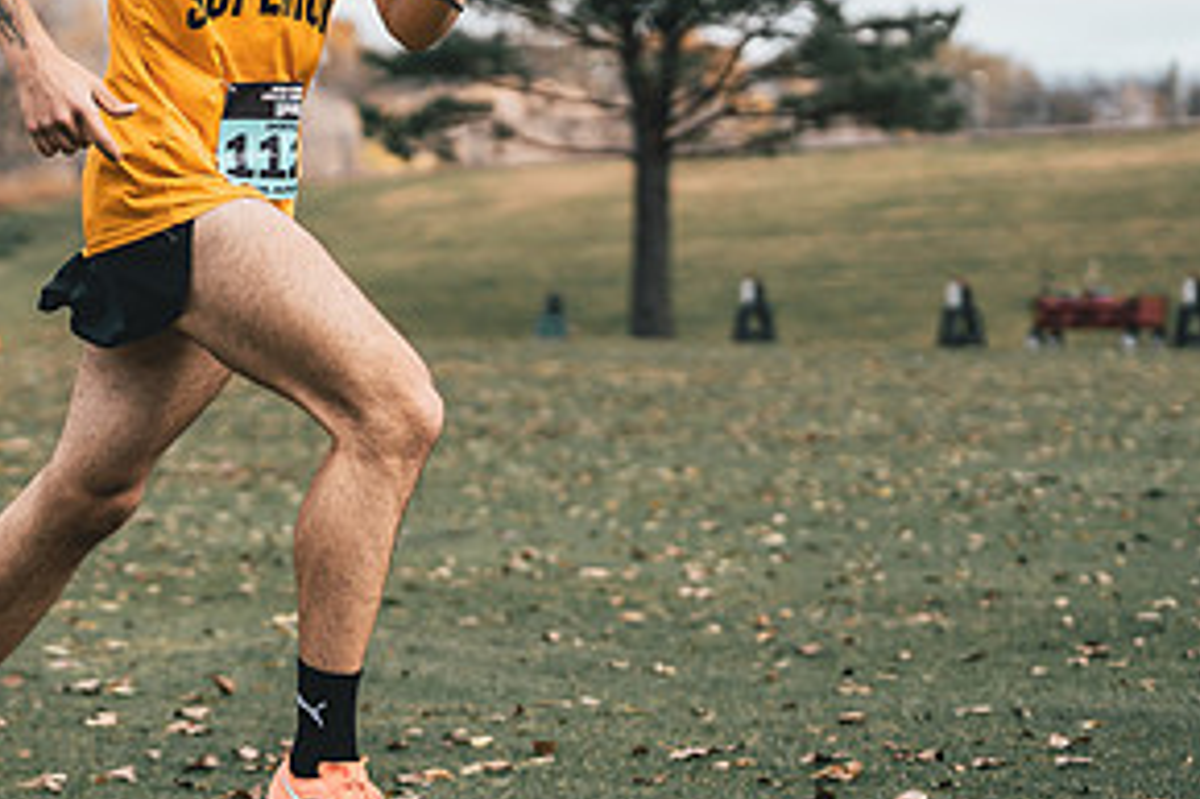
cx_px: 185
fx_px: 4297
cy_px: 234
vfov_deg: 10.6
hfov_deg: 15.8
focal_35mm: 129
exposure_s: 1/3200
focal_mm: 53
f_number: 2
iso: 200
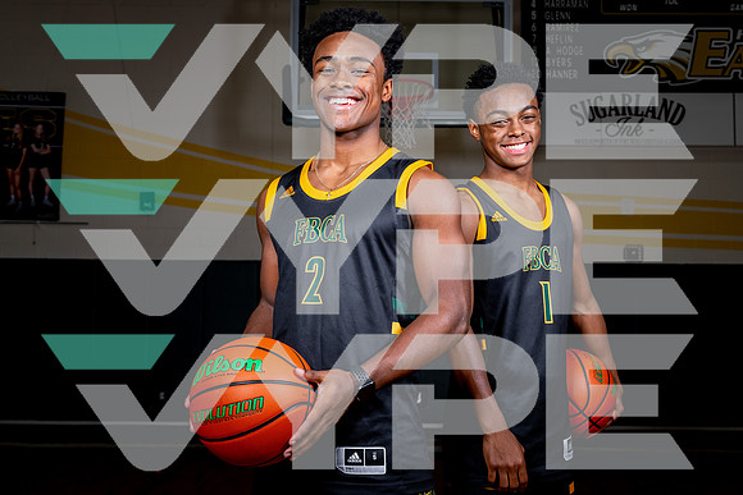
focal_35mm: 43
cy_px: 248
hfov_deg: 45.4
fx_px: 888
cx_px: 372
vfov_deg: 31.2
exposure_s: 1/125
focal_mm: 43
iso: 100
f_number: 8
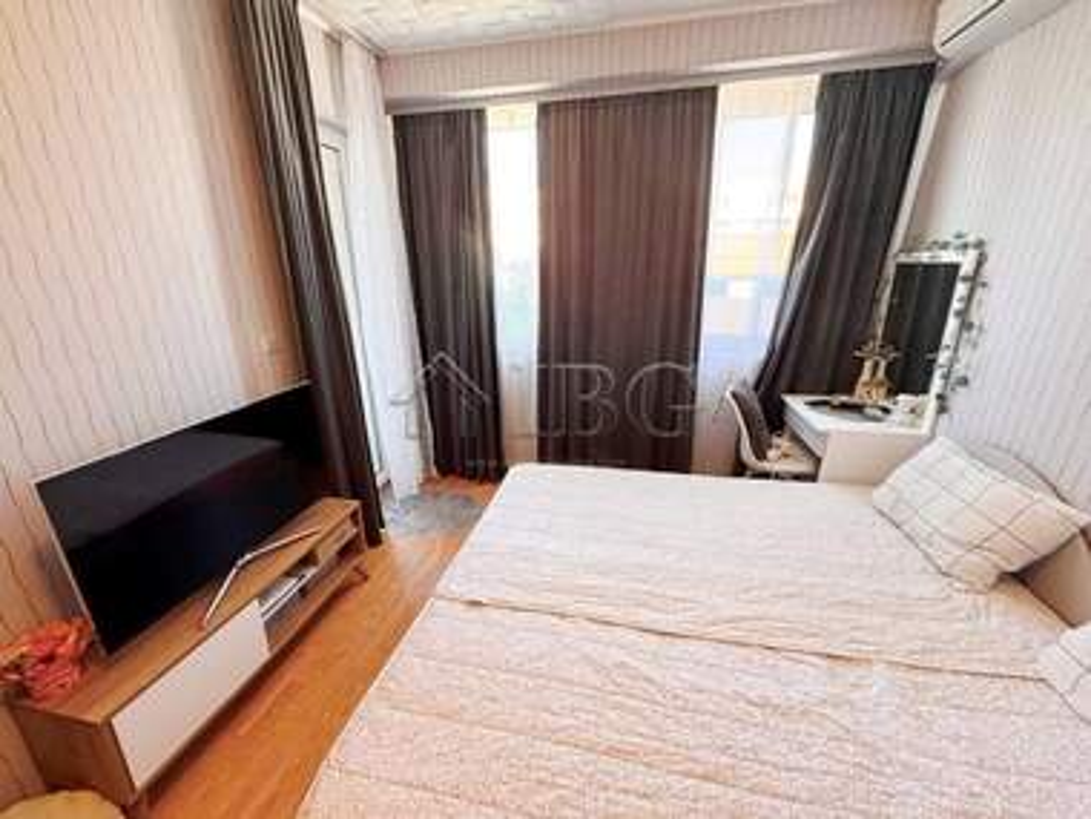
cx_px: 546
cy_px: 410
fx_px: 441
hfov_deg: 102.1
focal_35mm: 14
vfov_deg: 85.7
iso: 250
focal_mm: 2.22
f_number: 2.2
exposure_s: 1/100
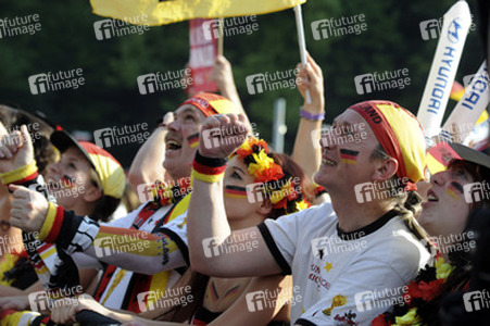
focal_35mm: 125
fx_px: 1700
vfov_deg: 11.0
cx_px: 245
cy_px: 163
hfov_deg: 16.4
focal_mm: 125
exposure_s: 1/500
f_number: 7.1
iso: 320
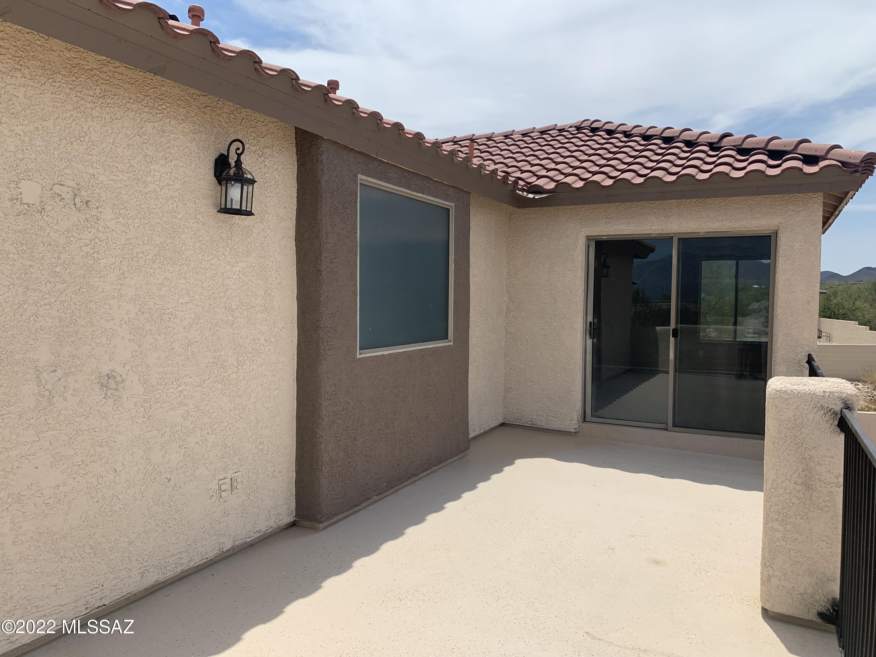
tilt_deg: -4.4
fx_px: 658
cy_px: 328
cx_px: 438
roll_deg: -0.8
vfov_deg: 53.1
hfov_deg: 67.3
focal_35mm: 26
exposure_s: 1/3937
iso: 25
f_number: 1.8
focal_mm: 4.25
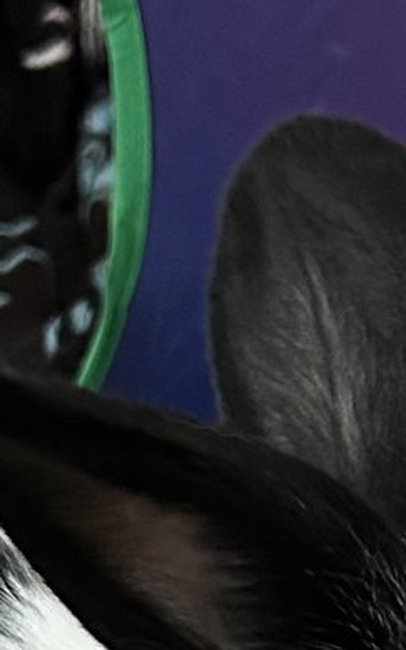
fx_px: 2674
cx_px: 570
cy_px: 776
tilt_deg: -33.9
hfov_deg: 8.5
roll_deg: -7.4
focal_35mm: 151
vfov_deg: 13.5
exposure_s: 1/60
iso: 500
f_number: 1.5
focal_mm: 5.7
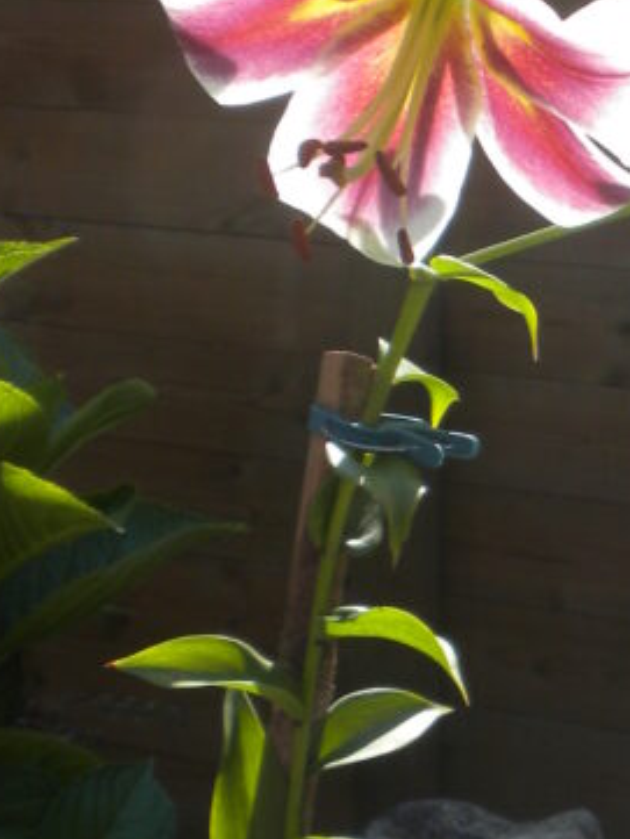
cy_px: 504
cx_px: 842
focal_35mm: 105
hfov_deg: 13.5
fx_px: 2546
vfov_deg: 18.7
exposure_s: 1/414
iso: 64
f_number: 3.5
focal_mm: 6.6
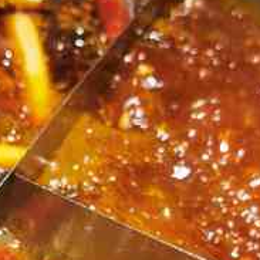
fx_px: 1037
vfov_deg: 13.9
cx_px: 36
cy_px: 302
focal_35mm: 122
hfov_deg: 14.2
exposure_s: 1/108
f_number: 1.6
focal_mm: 5.56
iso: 50
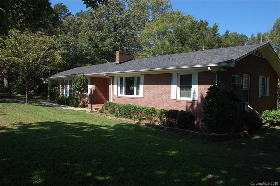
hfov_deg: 62.0
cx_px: 140
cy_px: 93
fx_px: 233
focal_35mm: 30
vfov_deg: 43.5
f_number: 8
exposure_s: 1/250
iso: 200
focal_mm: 20
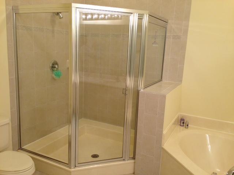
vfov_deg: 42.9
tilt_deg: -11.2
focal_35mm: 33
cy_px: 88
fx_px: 223
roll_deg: -2.1
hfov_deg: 55.4
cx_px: 117
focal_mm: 4.12
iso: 50
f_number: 2.4
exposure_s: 1/20
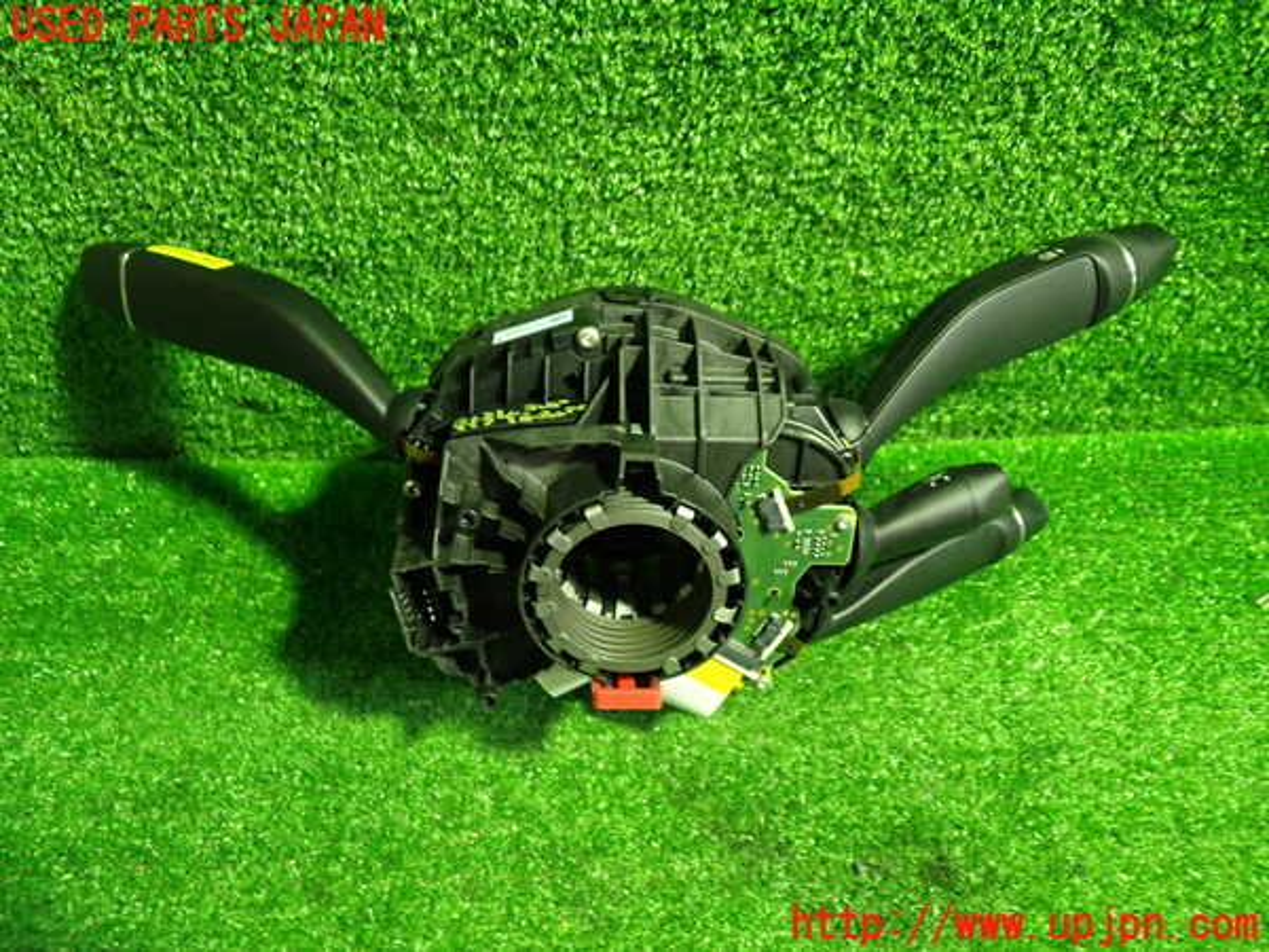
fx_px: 1100
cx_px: 634
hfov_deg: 60.0
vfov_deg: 46.8
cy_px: 476
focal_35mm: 30
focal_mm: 5.4
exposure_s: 1/30
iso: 500
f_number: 2.3
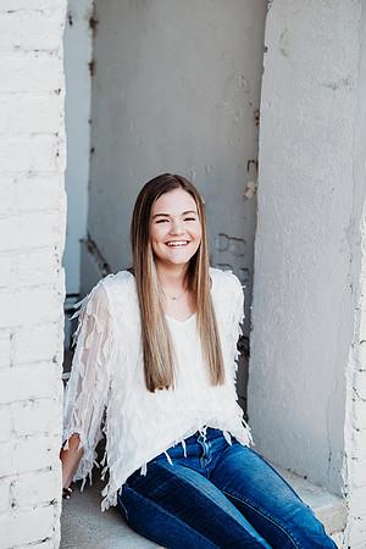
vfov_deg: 23.9
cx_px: 183
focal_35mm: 85
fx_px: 1296
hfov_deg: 16.1
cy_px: 274
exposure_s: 1/200
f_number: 2.8
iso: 200
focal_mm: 85
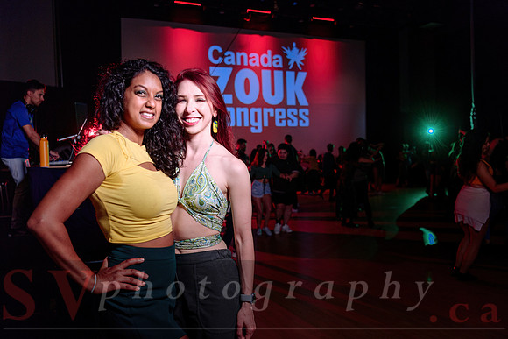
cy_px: 170
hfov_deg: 58.7
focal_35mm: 32
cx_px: 254
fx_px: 452
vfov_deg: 41.1
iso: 800
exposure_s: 1/125
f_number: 2.8
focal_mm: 32
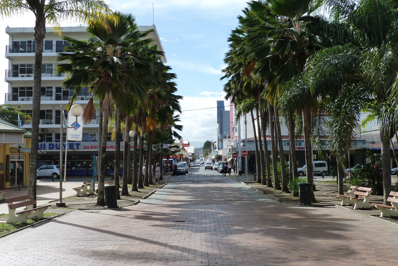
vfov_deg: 31.9
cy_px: 136
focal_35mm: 42
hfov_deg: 46.4
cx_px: 199
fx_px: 464
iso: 125
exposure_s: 1/500
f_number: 4.5
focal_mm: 6.5
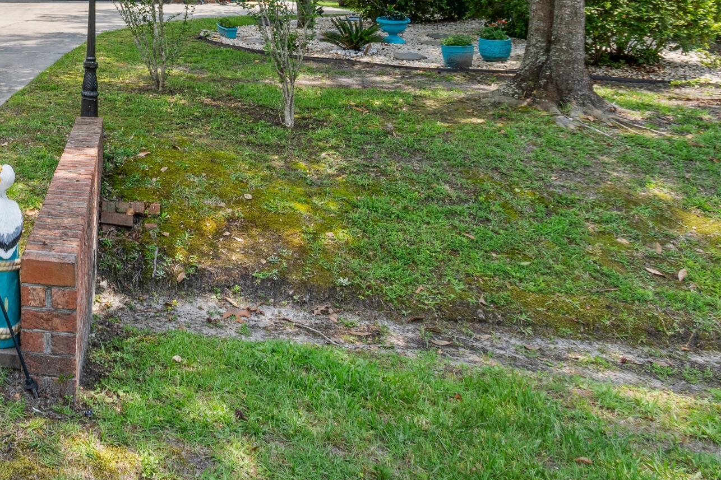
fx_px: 701
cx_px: -34
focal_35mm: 35
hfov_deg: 44.4
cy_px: 6
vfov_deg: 34.6
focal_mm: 10
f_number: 5.6
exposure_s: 1/125
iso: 100
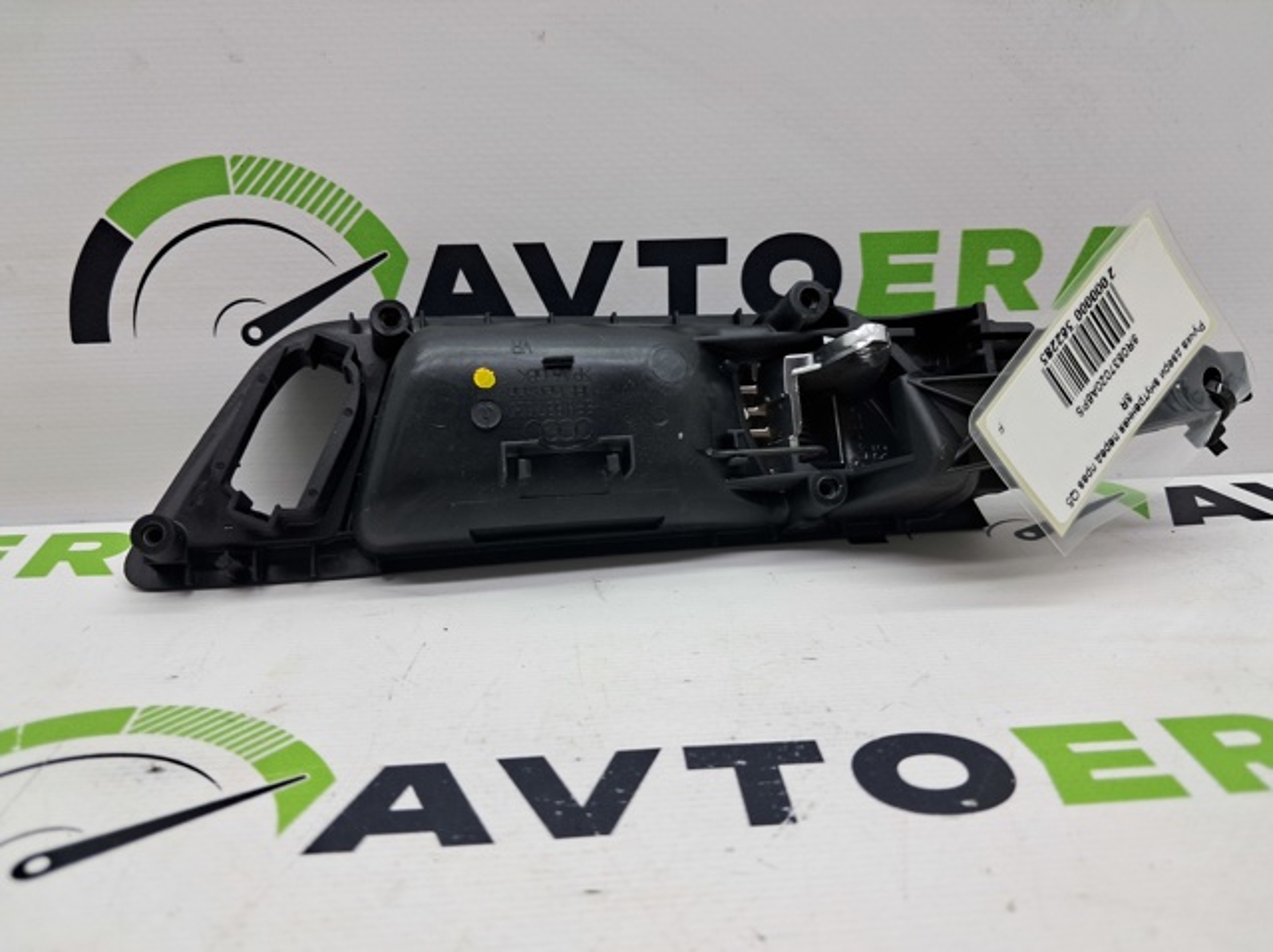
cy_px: 476
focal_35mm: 27
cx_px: 636
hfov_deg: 65.4
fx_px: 992
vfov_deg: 51.3
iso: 50
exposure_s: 1/60
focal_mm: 4
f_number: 1.8
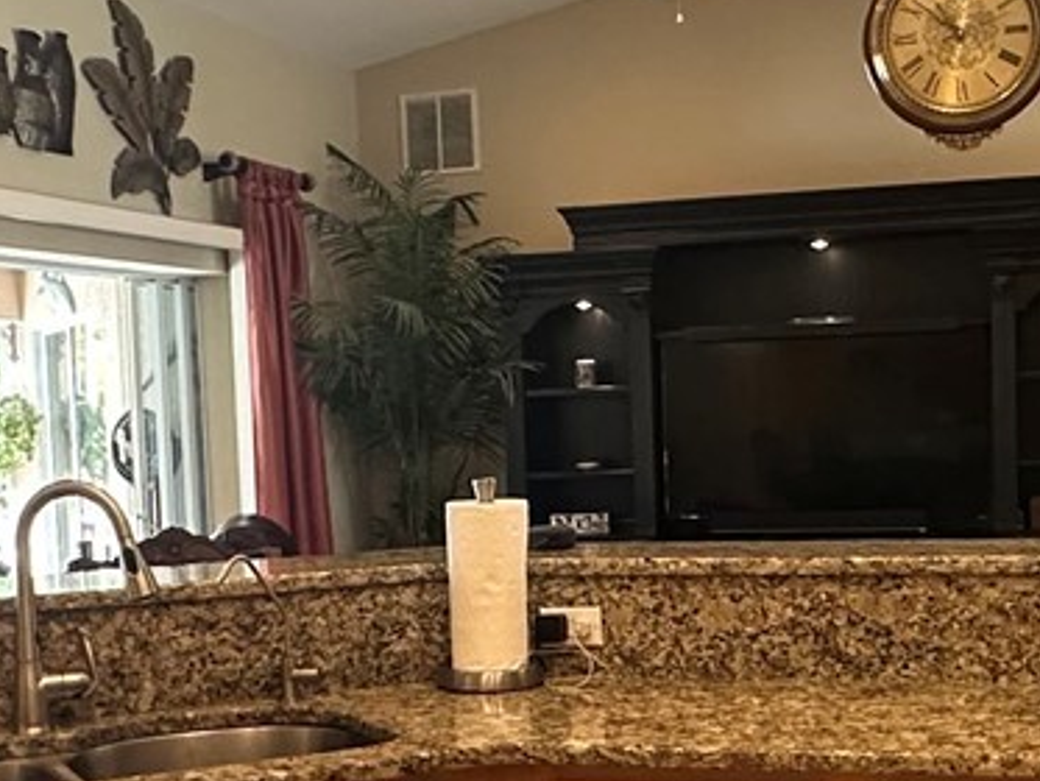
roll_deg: +1.6
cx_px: 608
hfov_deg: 32.1
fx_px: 1803
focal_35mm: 60
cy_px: 563
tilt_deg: -5.1
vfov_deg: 24.2
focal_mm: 2.22
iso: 320
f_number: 2.2
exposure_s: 1/60
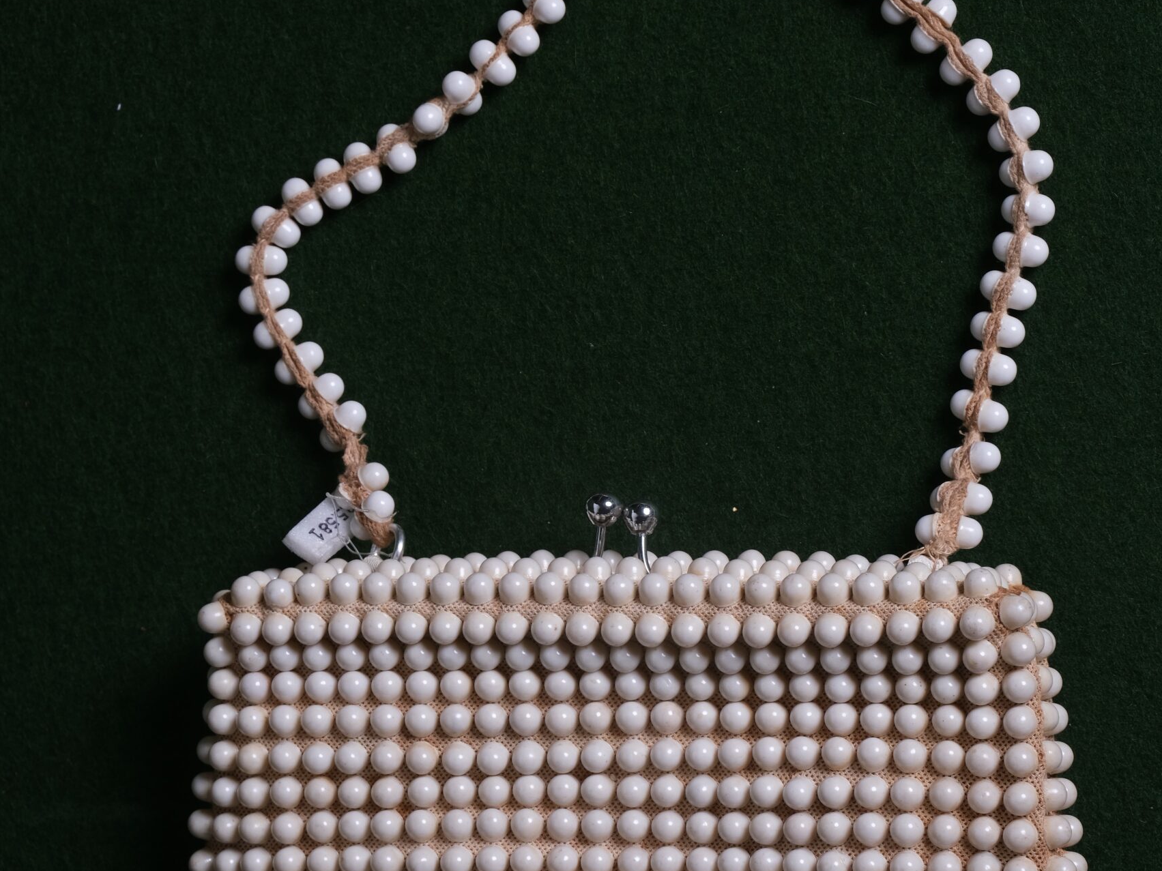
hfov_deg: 16.4
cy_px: 537
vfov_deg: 12.3
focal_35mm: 120
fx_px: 4028
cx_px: 581
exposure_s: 1/80
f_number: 10
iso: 400
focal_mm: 55
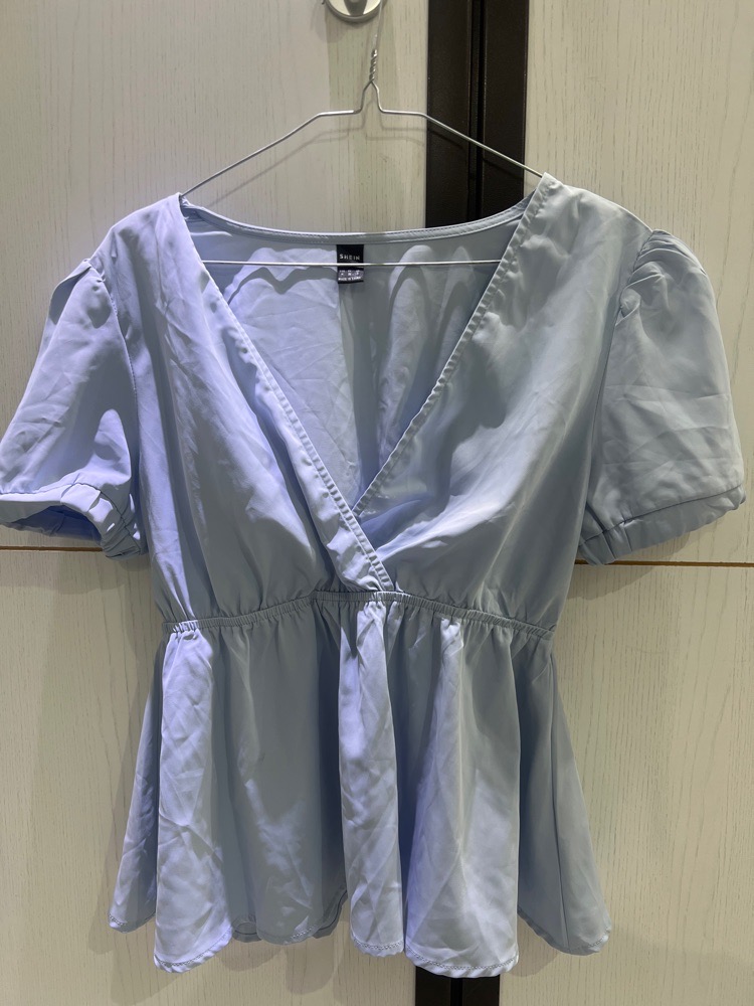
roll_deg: +0.9
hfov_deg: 53.1
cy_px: 503
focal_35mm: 26
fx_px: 755
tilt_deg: -8.0
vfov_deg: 67.3
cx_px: 377
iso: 100
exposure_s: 1/50
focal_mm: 5.7
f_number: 1.5
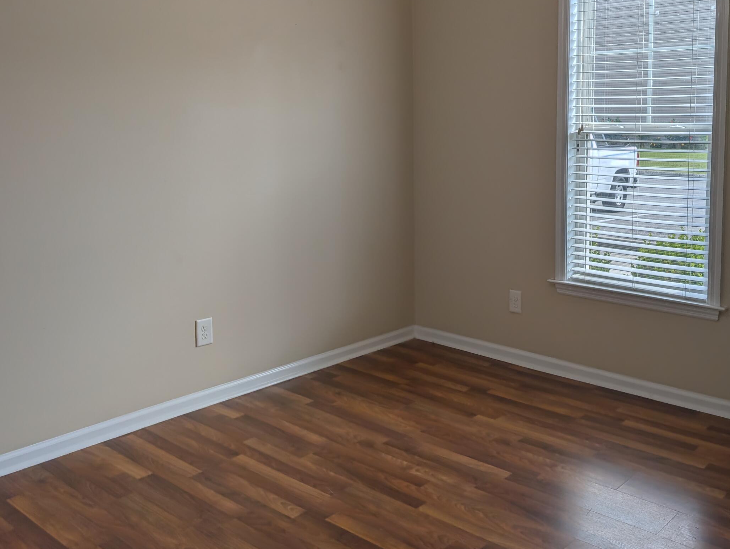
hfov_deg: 51.7
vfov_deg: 40.4
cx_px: 481
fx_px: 739
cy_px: 197
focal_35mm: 35
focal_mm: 6.9
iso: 22
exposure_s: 1/2445
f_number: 1.68
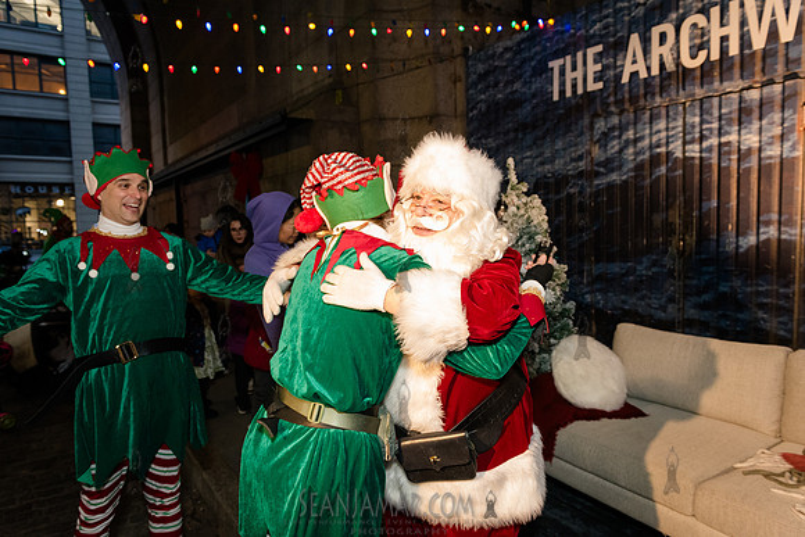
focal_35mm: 24
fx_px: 537
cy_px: 268
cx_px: 402
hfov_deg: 73.7
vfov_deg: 53.2
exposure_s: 1/160
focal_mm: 24
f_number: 4
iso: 4000
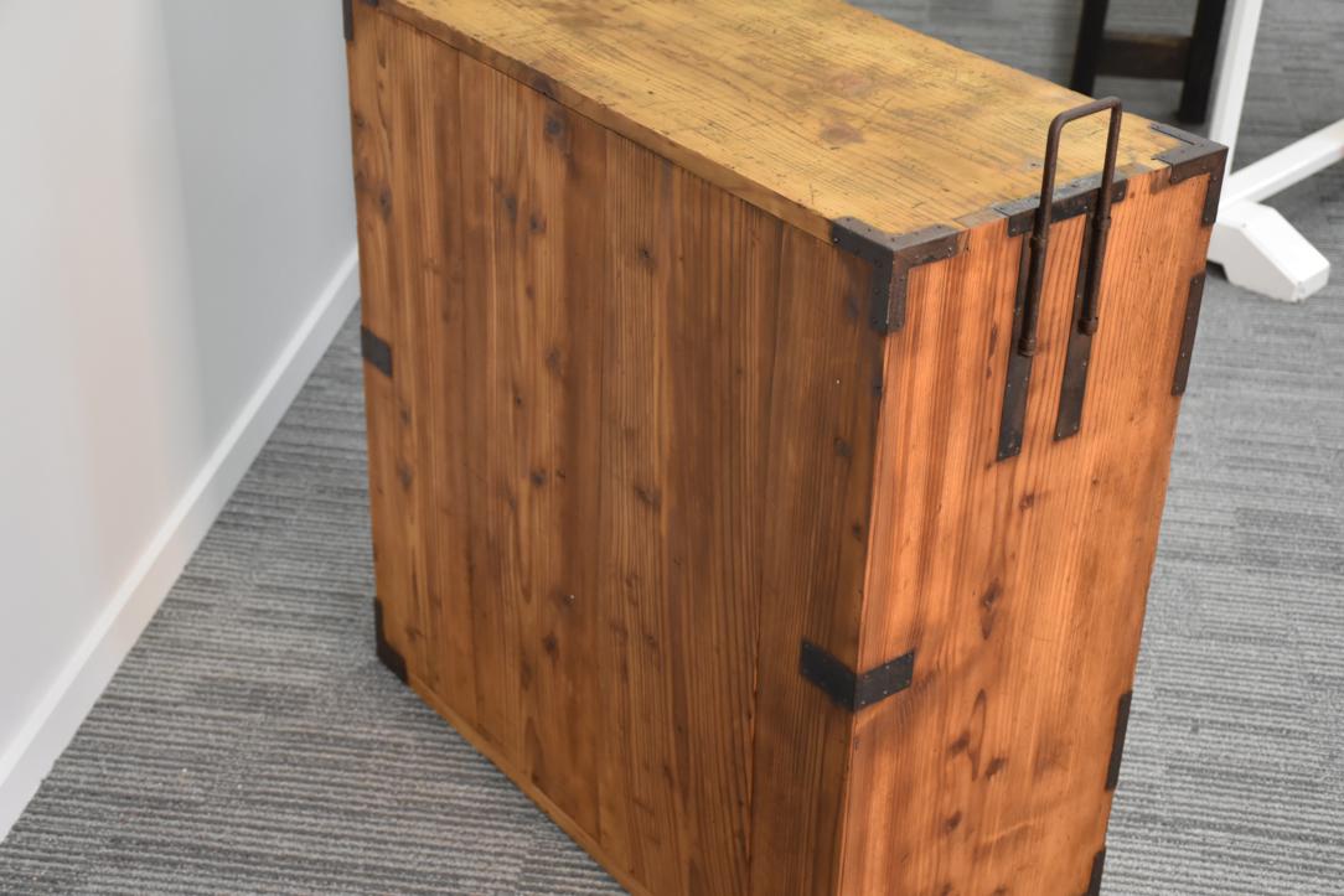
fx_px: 2128
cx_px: 672
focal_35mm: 57
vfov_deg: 23.8
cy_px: 448
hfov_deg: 35.0
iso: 1600
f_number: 4.2
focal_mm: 38
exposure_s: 1/60
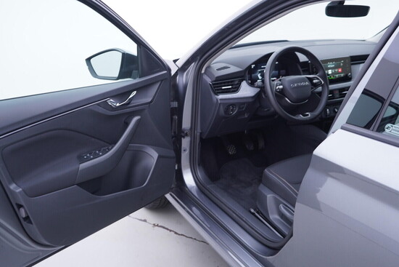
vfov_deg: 36.9
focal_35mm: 36
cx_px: 200
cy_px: 134
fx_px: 399
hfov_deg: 53.1
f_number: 2.8
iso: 125
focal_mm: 24
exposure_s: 1/40
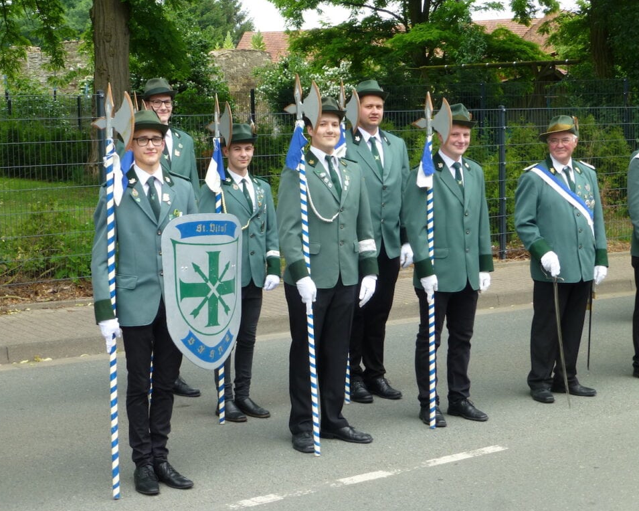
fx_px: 1286
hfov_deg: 27.9
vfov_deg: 22.5
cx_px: 300
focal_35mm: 68
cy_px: 256
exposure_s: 1/100
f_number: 4.8
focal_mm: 11
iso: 100
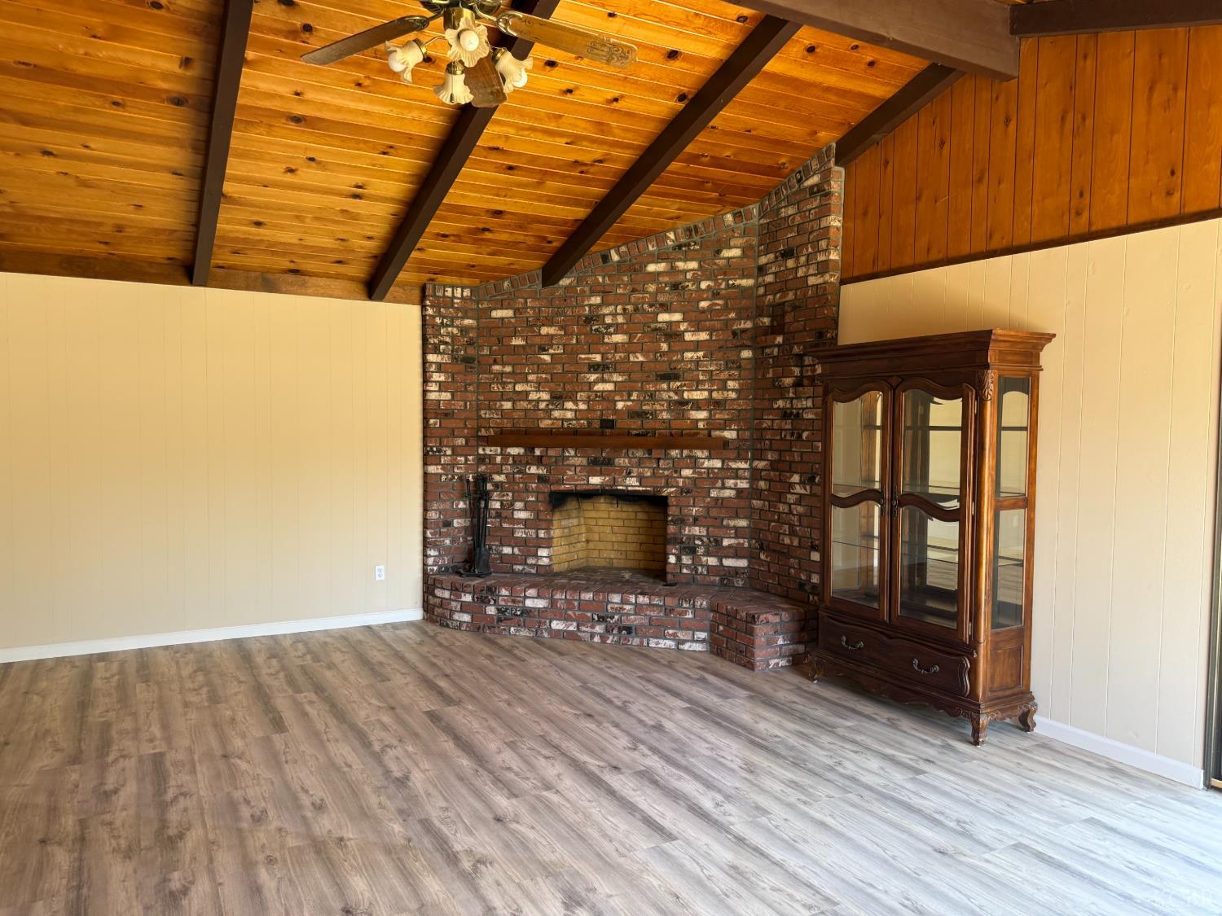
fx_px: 847
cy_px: 458
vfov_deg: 56.8
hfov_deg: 71.6
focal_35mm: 24
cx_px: 611
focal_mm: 6.76
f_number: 1.78
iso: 200
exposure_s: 1/121
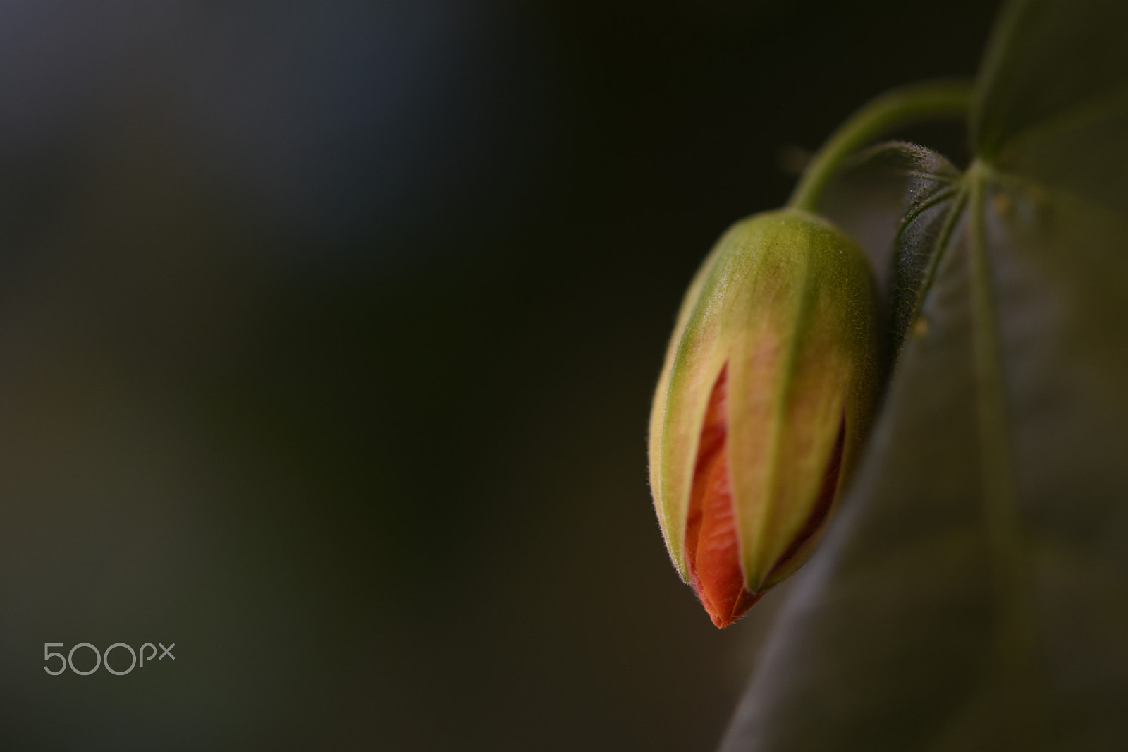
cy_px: 376
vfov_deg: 15.2
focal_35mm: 90
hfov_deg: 22.6
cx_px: 564
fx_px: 2819
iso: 250
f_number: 3.8
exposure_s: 1/160
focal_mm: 60
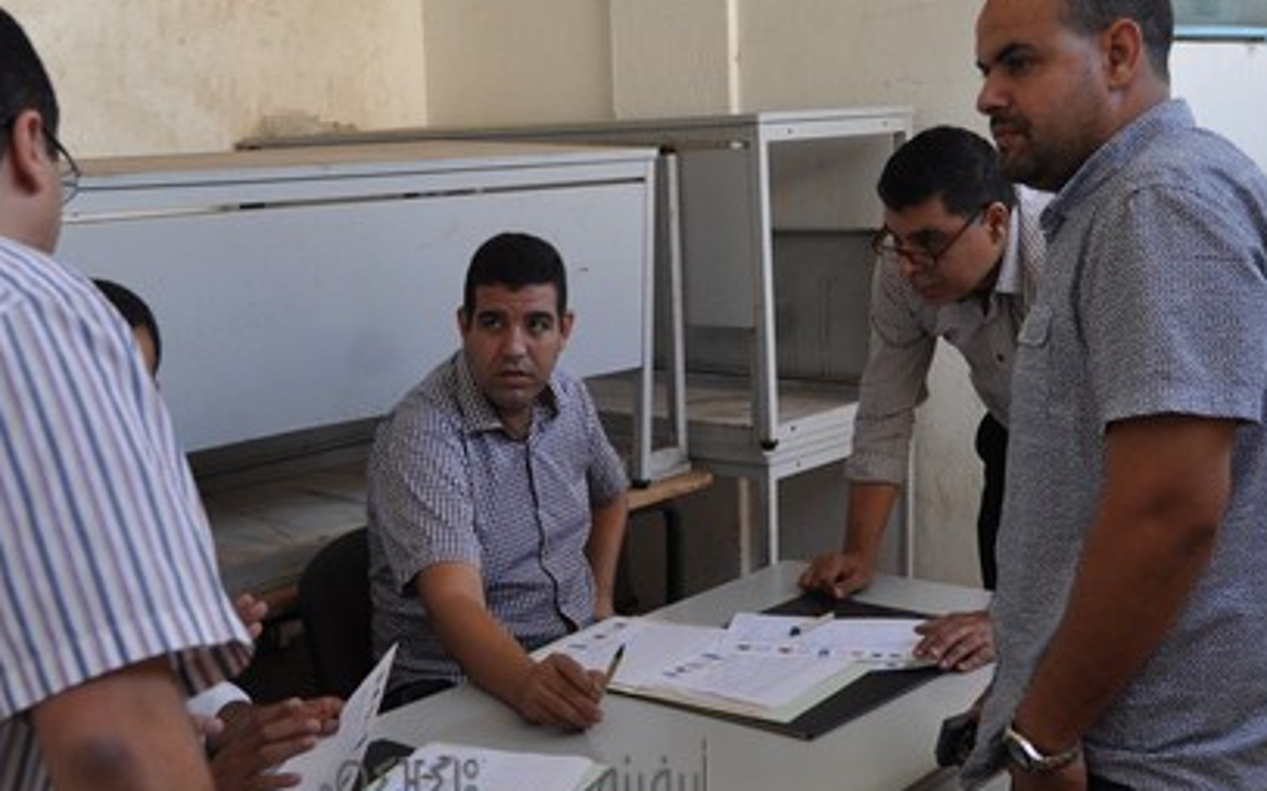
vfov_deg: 26.8
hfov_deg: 41.7
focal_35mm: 48
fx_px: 1657
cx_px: 514
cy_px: 341
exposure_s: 1/125
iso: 400
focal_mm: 20
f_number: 5.6
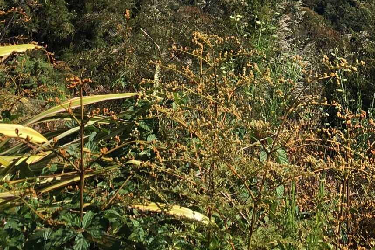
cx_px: 301
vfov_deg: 14.3
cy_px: -113
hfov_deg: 22.3
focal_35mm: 90
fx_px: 937
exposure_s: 1/1326
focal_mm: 4.15
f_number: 2.2
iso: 25
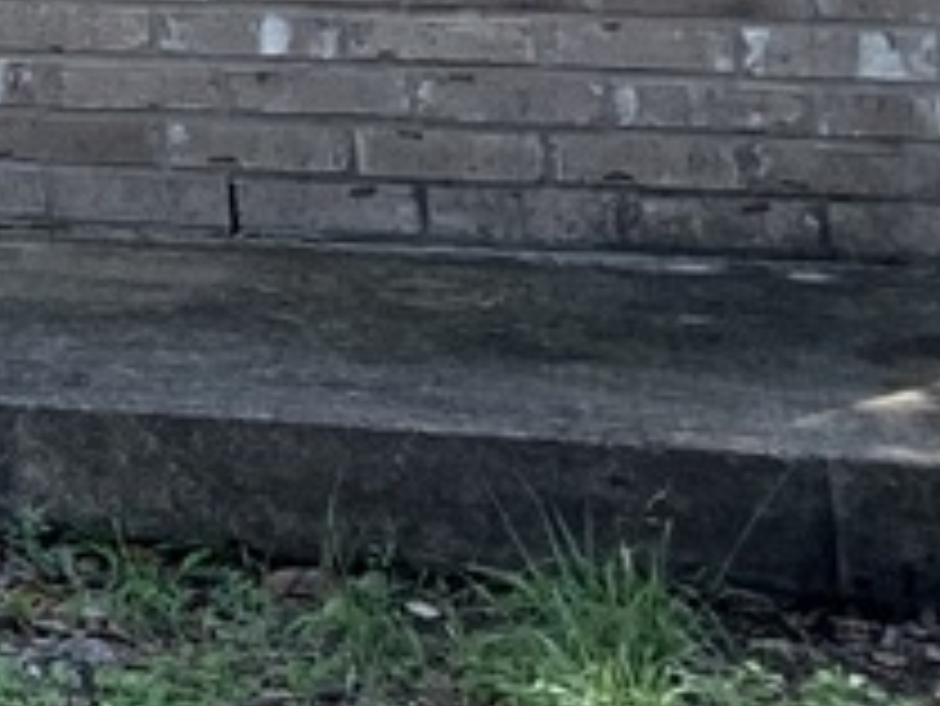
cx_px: -1624
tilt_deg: +9.2
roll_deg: -0.2
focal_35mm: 179
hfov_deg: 9.3
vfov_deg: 7.2
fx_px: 4864
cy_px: -1551
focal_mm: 4.25
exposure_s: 1/222
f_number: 1.8
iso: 25
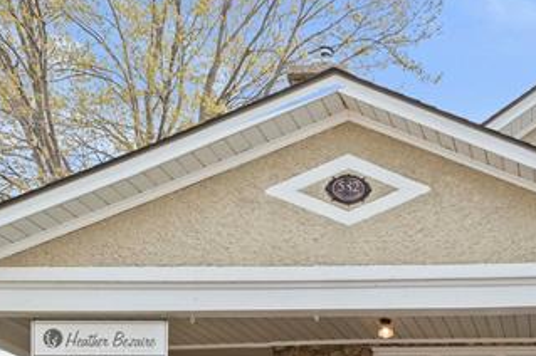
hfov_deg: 28.9
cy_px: 507
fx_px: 945
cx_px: 576
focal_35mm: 64
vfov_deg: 19.1
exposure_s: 1/100
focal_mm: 19.8
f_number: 9
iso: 640
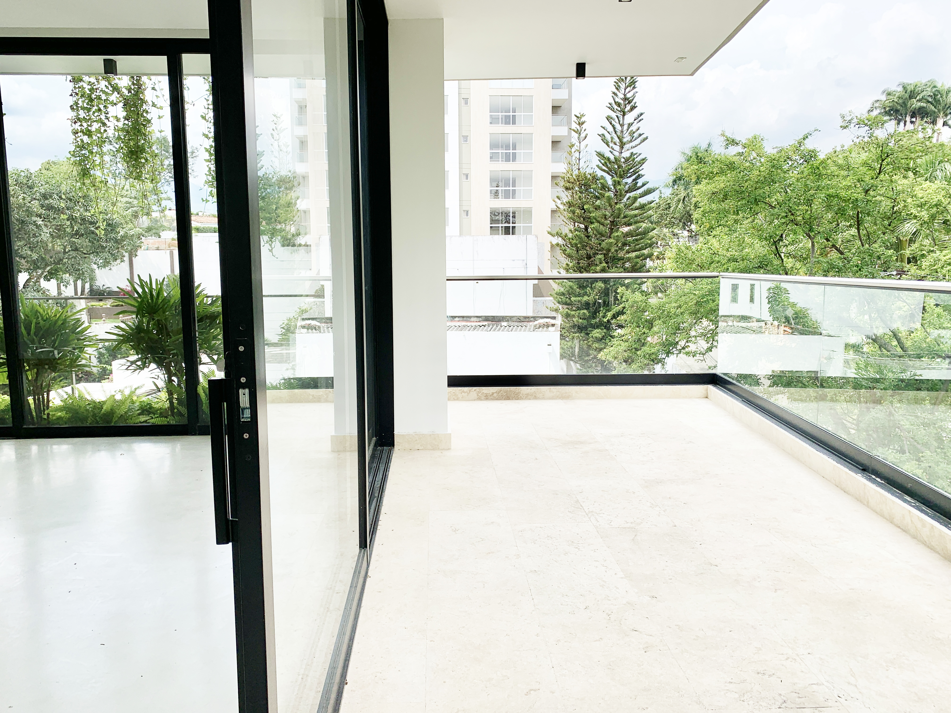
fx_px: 714
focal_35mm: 26
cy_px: 356
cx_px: 476
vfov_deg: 53.1
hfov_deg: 67.3
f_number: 1.8
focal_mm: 4.25
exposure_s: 1/1610
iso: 25
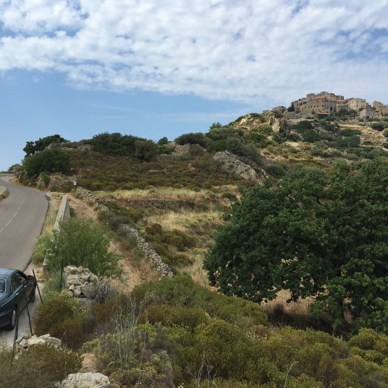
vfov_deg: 46.0
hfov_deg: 46.0
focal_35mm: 36
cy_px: 188
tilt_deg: -0.9
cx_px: 197
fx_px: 457
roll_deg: -2.1
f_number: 2.2
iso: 32
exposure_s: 1/1980
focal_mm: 4.15
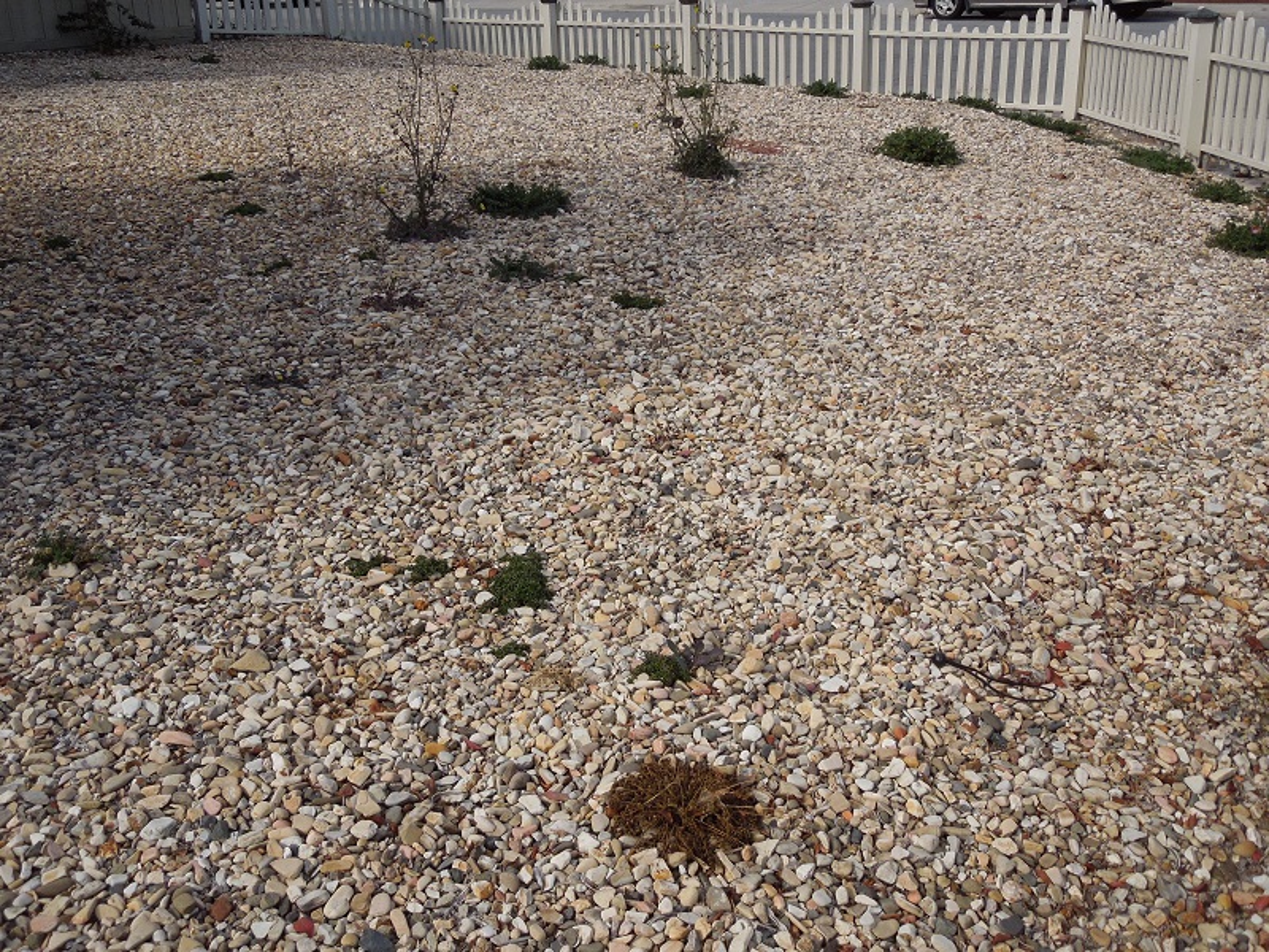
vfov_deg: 40.7
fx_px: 1283
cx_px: 634
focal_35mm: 35
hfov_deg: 52.6
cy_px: 476
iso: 100
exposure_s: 1/800
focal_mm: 6.3
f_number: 3.7
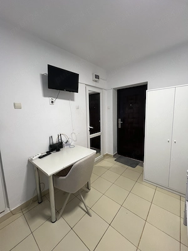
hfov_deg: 89.9
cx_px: 94
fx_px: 94
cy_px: 126
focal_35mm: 13
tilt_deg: -8.0
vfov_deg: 106.2
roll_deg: +2.4
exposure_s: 1/50
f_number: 1.8
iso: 160
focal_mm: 1.57
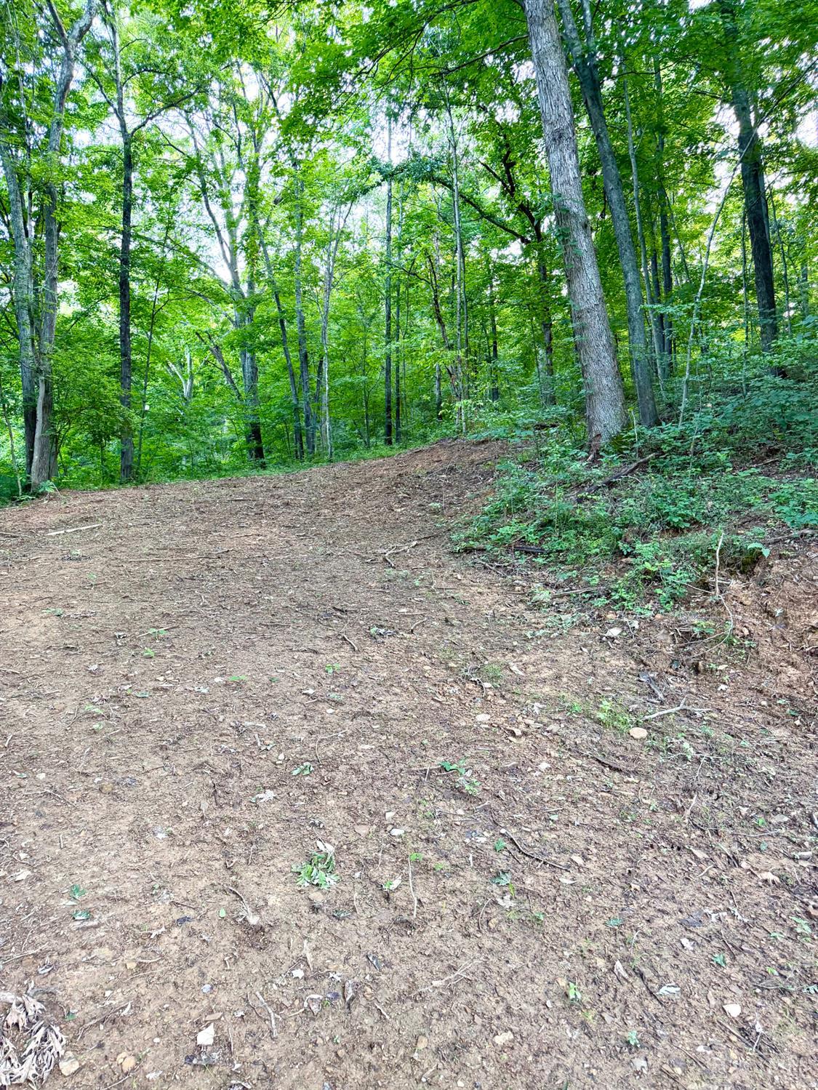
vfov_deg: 71.6
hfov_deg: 56.8
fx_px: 756
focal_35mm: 24
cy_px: 545
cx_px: 409
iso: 200
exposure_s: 1/65
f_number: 1.78
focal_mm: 6.76
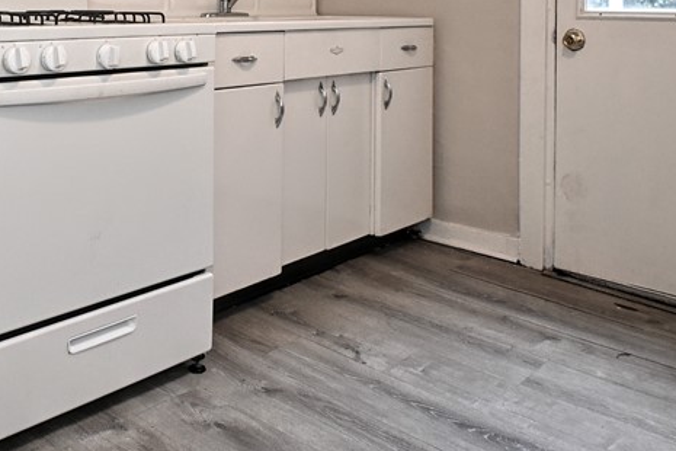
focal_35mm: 42
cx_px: 132
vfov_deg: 29.8
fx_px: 789
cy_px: 4
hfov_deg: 44.1
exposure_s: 1/60
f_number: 4
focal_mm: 12
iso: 800
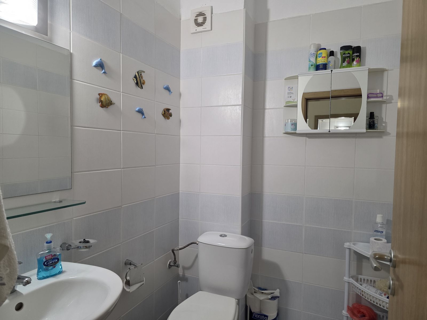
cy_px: 160
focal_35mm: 23
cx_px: 214
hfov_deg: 73.9
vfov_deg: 58.9
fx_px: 284
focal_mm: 6.3
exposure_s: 1/100
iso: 250
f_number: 1.7
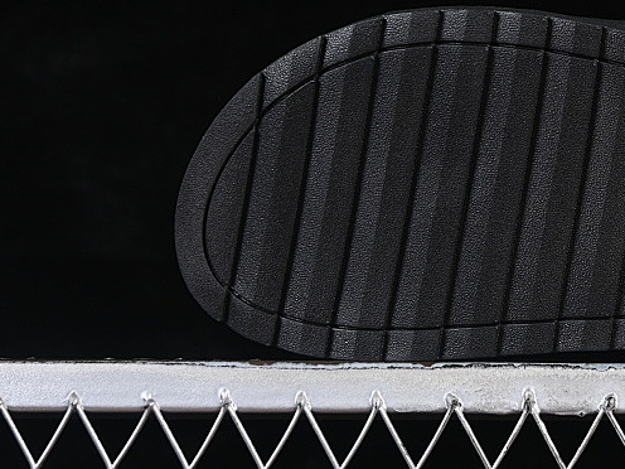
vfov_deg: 9.4
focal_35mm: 157
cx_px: 638
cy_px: 82
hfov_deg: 12.4
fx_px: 2835
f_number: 6.3
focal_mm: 50
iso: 160
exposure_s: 1/60
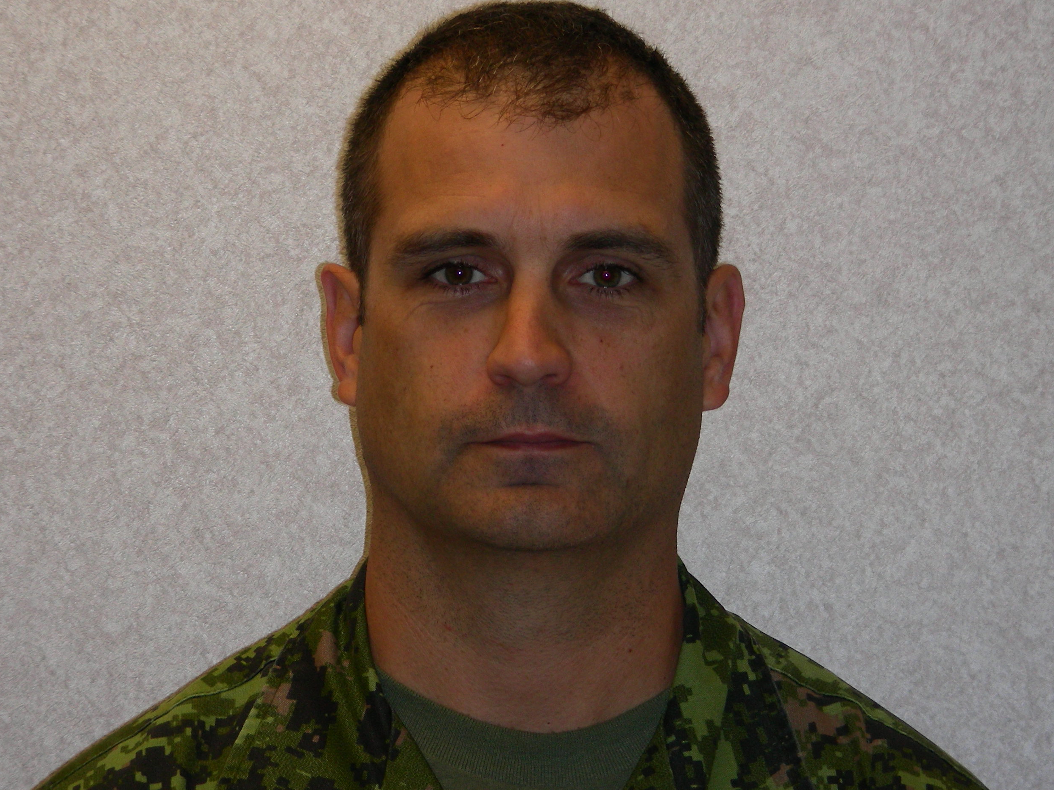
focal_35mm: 128
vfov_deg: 11.6
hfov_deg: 15.4
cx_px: 559
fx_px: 3898
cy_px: 352
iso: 50
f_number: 3.5
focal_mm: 18.9
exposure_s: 1/120
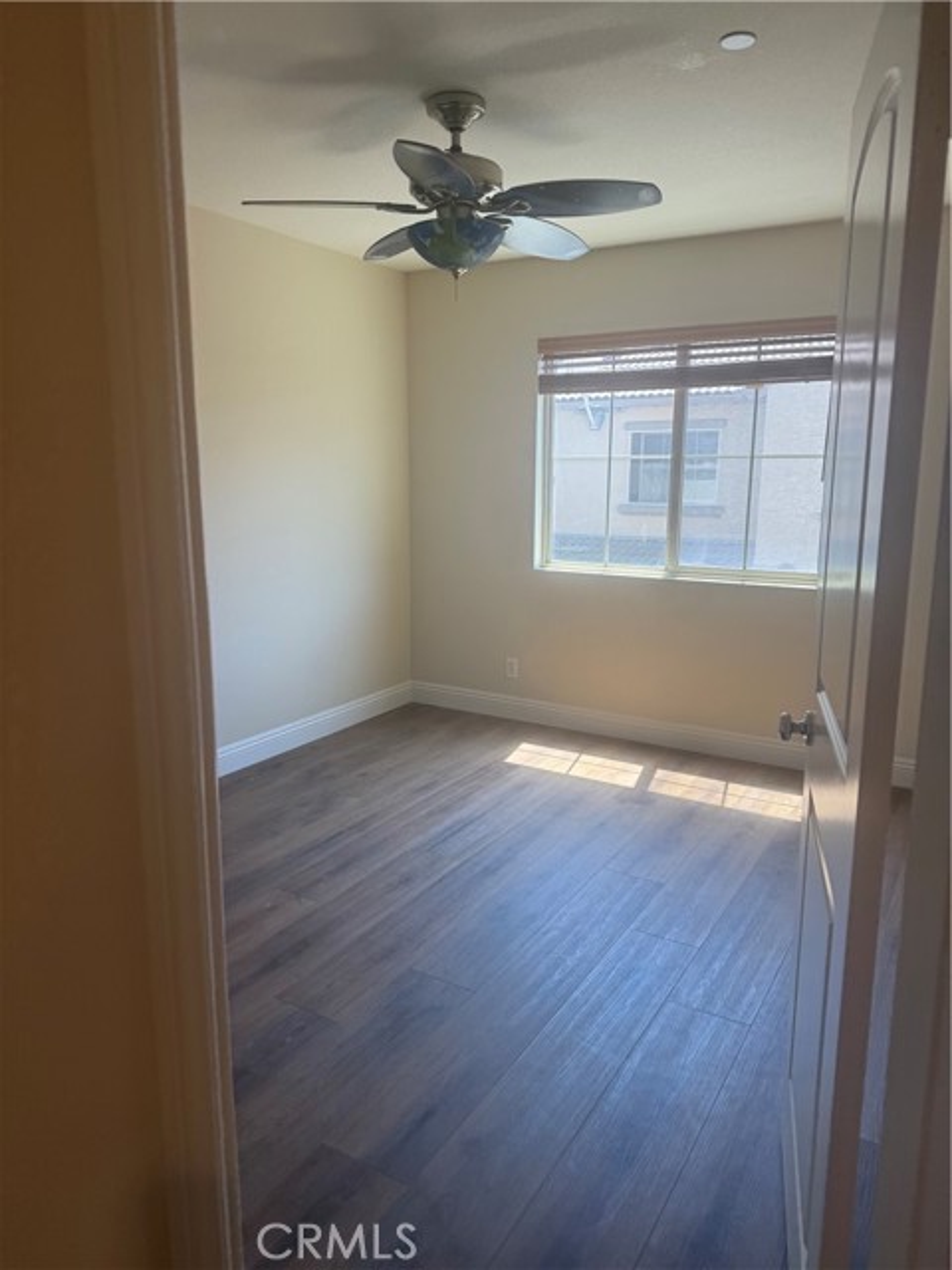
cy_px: 635
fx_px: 880
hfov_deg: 56.8
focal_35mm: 24
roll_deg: -1.7
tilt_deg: -10.0
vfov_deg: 71.6
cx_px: 476
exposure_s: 1/141
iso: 64
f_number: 1.78
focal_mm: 6.76
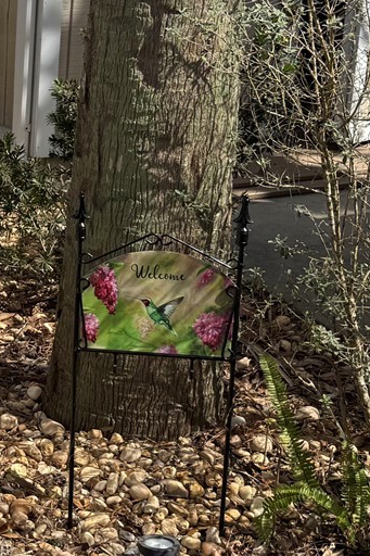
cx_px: -254
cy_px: 250
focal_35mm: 78
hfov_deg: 15.5
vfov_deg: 26.0
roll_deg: +0.8
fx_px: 1203
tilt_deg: -14.6
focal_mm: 6.76
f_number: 1.78
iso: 80
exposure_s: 1/3953
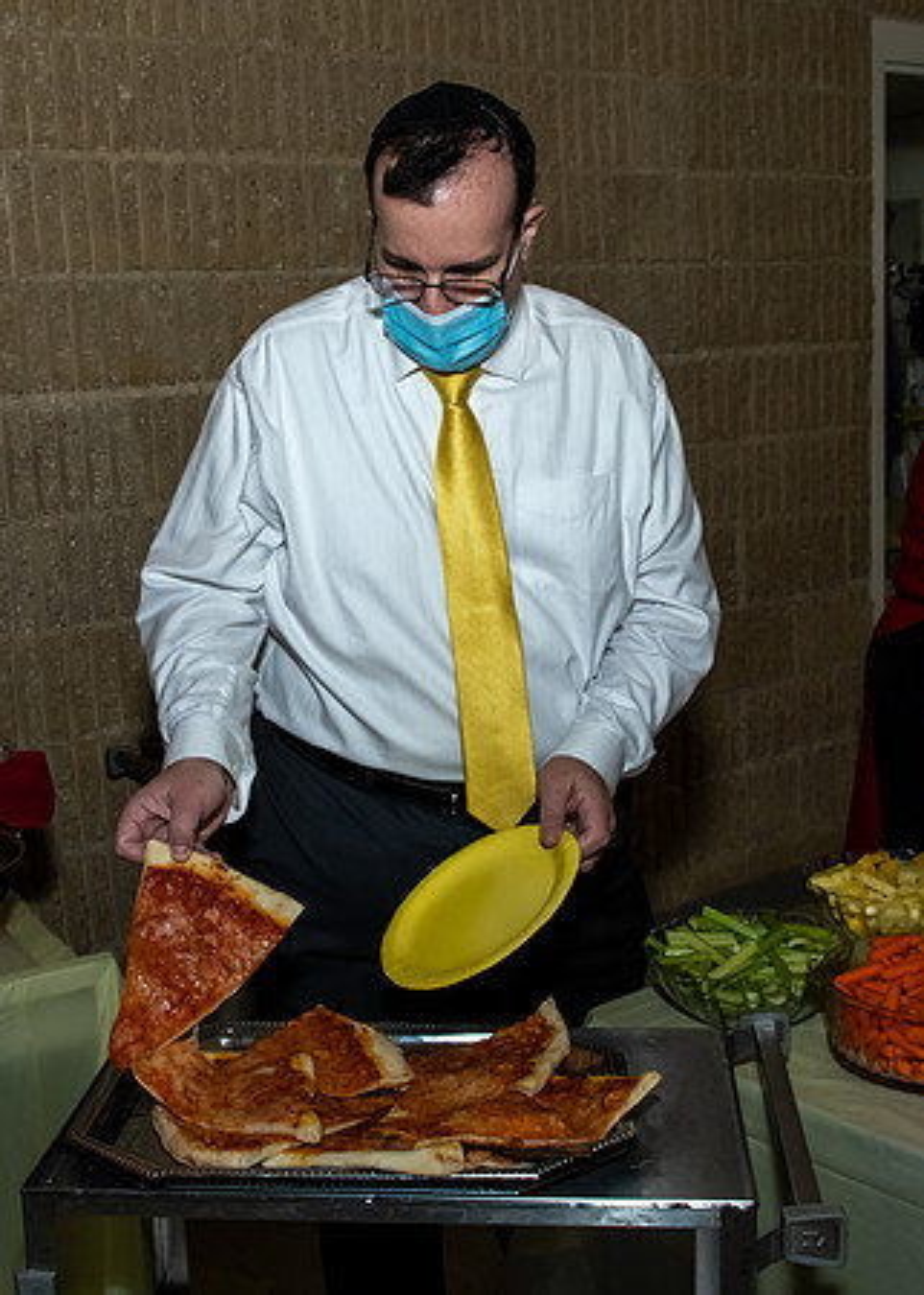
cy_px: 597
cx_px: 410
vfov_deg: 43.3
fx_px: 1631
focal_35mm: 44
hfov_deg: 31.6
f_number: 6.3
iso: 500
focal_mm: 18
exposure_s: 1/250
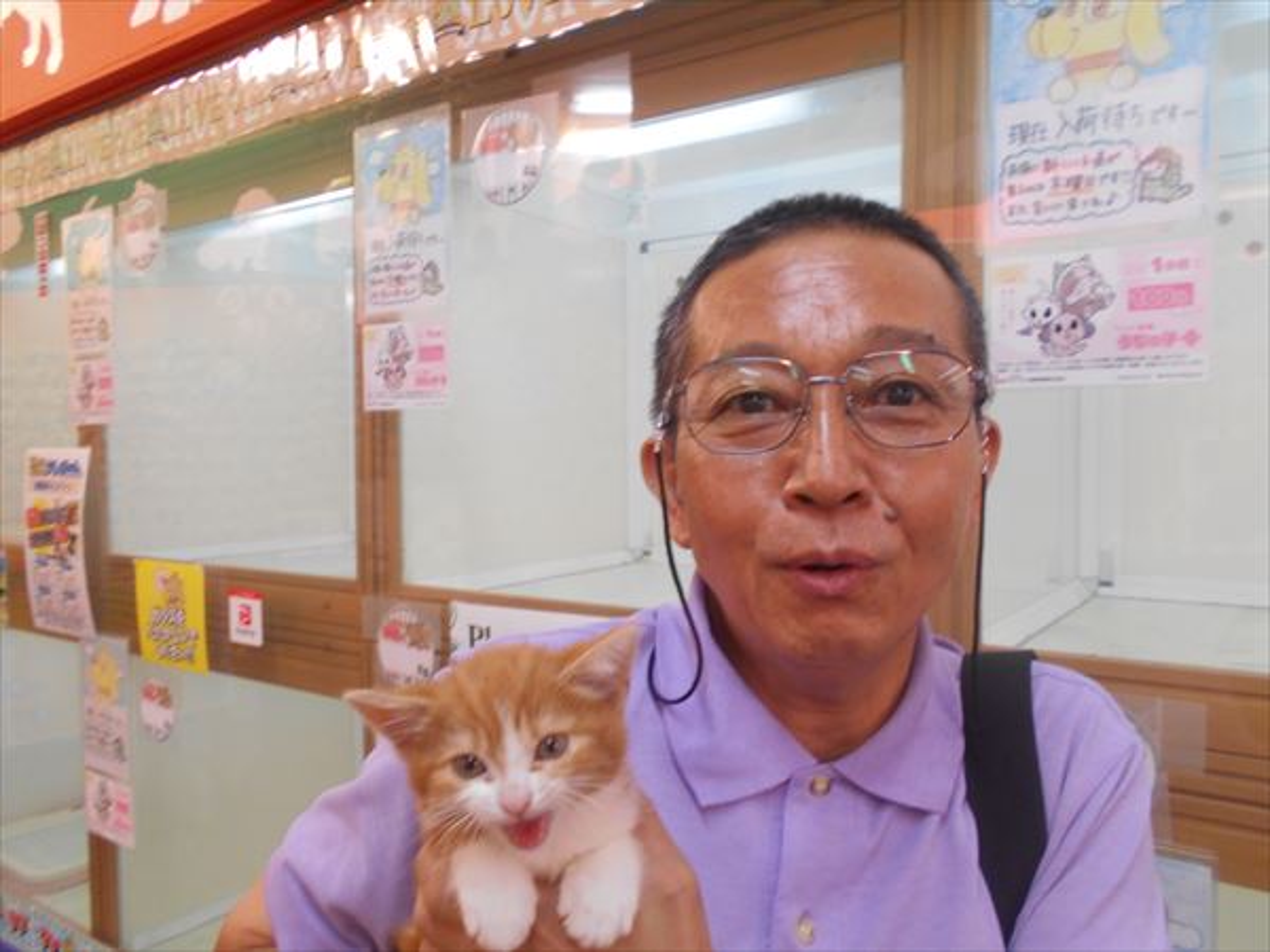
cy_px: 476
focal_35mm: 26
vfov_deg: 53.1
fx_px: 954
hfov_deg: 67.3
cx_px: 635
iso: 200
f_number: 3.2
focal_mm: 4.6
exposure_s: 1/30
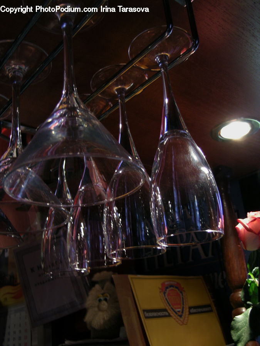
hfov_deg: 40.7
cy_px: 173
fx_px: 351
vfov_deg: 52.6
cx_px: 130
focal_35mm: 35
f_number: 3
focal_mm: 7.2
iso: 50
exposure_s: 1/7
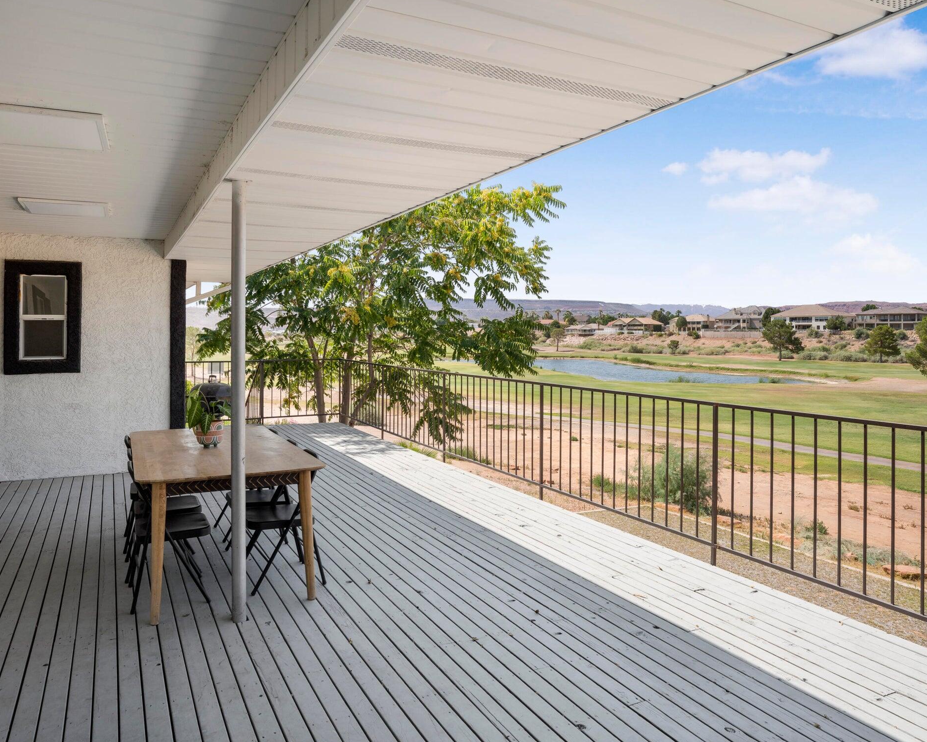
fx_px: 659
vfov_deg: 58.8
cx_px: 432
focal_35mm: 24
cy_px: 375
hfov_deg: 70.2
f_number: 9
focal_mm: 20
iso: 250
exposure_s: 1/400
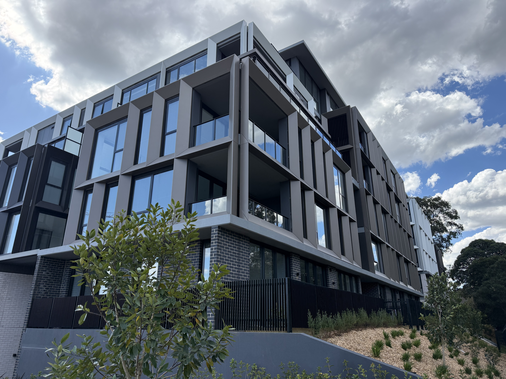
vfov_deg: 56.8
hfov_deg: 71.6
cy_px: 190
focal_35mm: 24
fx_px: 351
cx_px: 253
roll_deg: +0.4
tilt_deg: +20.0
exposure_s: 1/2907
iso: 100
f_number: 1.78
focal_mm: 6.76
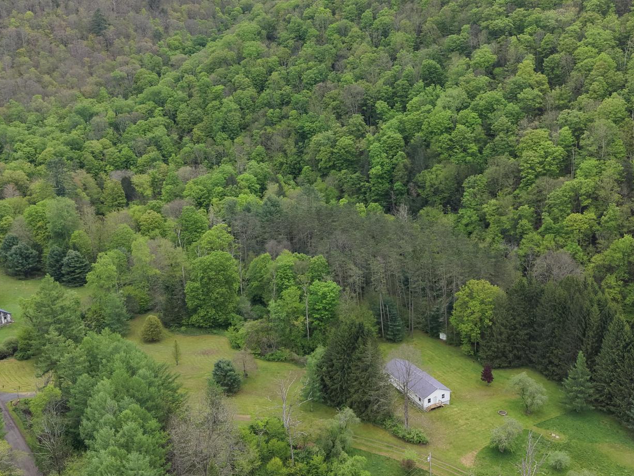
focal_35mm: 40
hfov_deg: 46.8
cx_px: 322
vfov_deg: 35.9
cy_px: 214
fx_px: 733
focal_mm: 8.67
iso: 400
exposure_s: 1/1600
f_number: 1.8
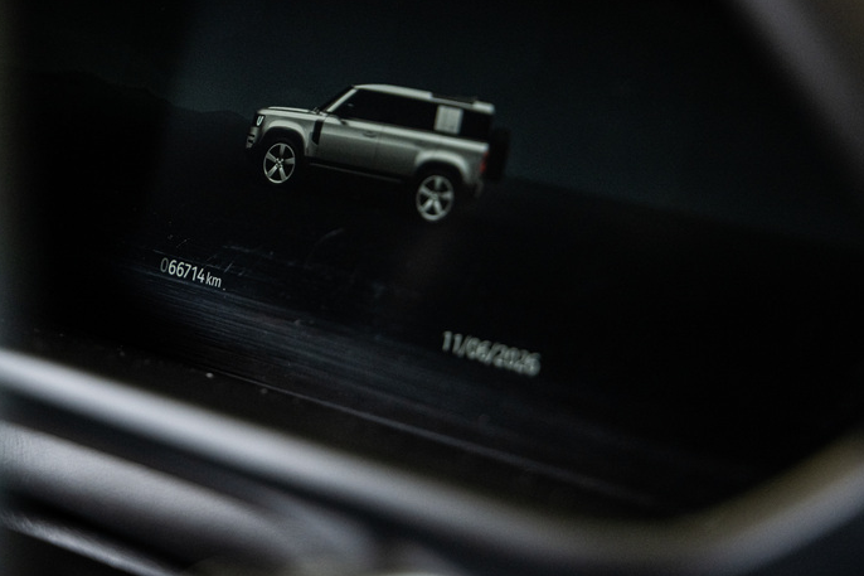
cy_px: 231
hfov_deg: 21.0
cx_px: 285
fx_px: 2327
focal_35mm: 97
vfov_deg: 14.1
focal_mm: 65
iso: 800
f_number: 2.8
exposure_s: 1/125
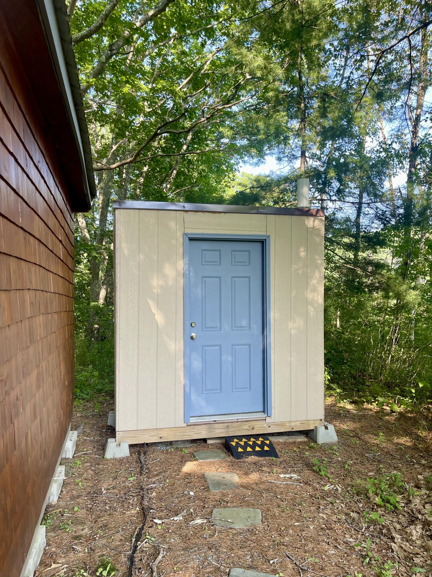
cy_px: 288
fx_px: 416
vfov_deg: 69.4
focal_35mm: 25
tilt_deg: -1.4
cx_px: 216
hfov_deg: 54.9
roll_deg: +0.9
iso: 32
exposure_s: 1/130
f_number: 1.6
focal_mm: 5.1
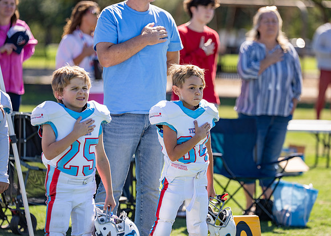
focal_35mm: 191
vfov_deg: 7.5
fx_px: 1800
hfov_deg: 10.5
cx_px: 195
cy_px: 109
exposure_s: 1/1000
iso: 125
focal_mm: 165
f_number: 2.8
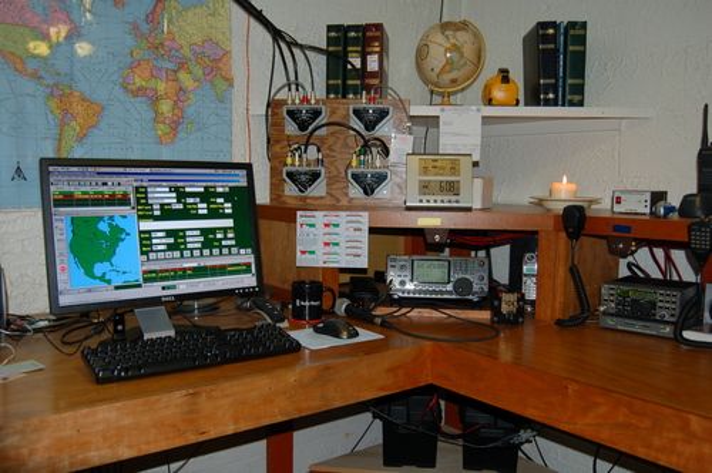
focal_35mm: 30
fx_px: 593
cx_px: 356
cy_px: 236
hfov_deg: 62.0
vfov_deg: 43.5
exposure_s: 1/60
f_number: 3.8
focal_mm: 20
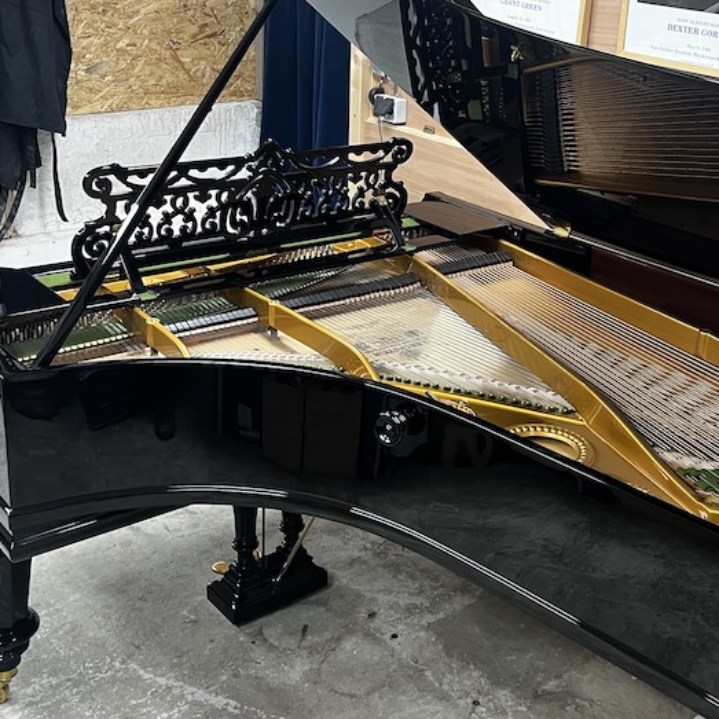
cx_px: 498
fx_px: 1057
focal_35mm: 45
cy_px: 278
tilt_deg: -17.6
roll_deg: -3.7
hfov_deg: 37.0
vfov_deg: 37.4
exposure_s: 1/50
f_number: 1.6
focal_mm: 5.1
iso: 125
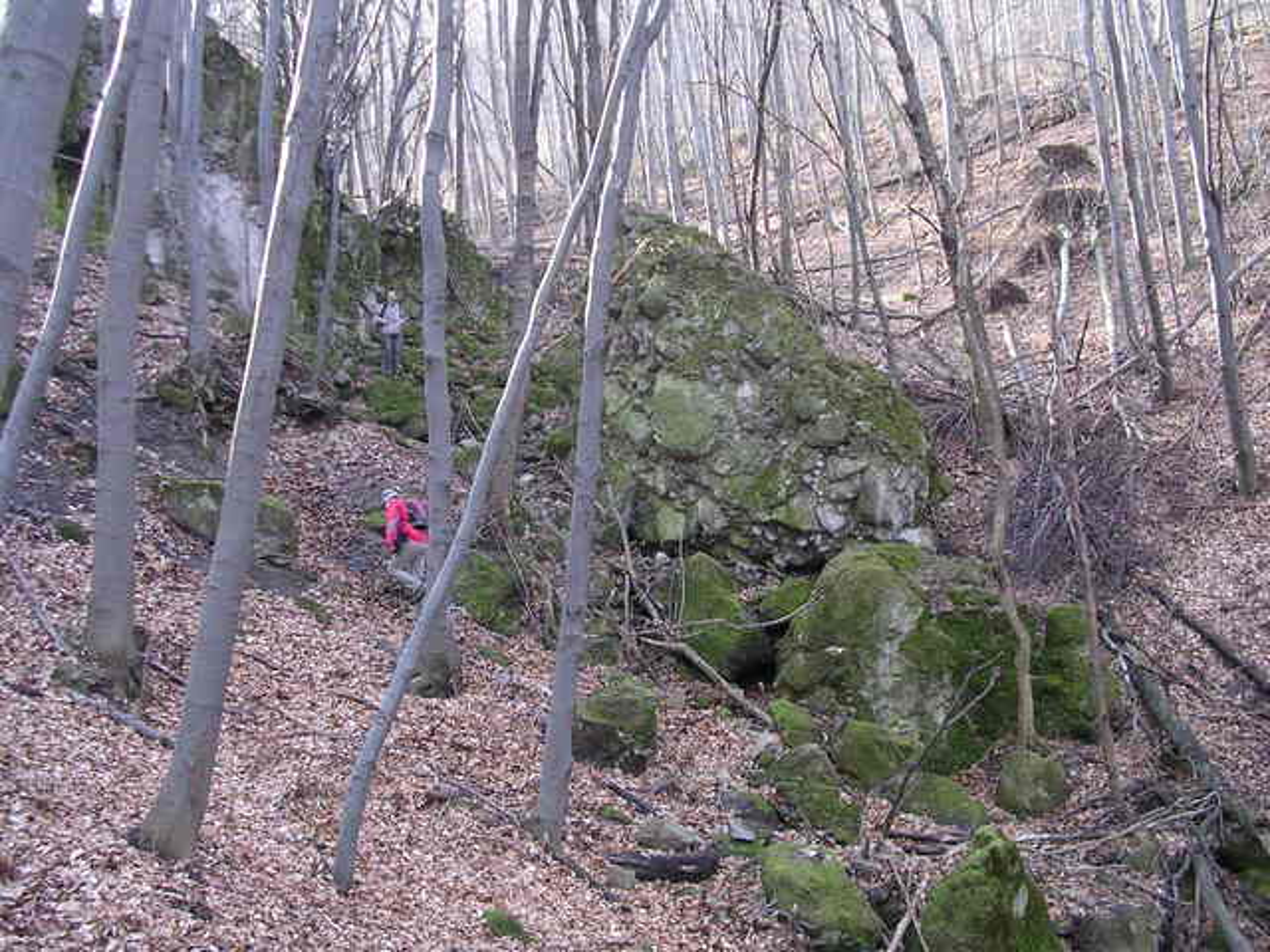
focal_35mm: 38
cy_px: 476
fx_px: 1394
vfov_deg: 37.7
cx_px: 635
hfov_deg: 49.0
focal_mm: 5.8
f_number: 2.8
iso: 400
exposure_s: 1/112
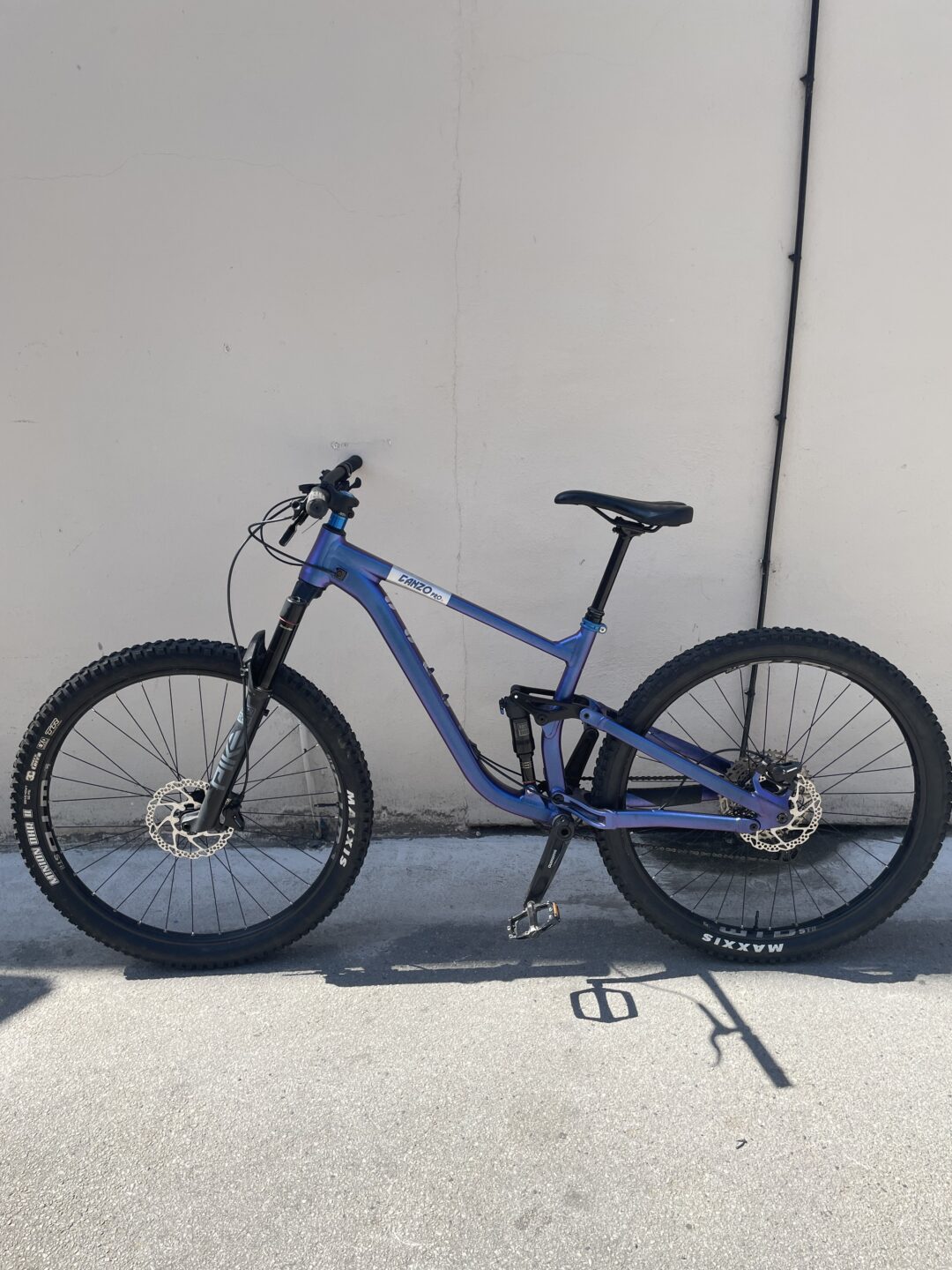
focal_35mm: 26
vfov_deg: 67.3
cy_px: 635
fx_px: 953
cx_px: 476
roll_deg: +1.1
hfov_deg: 53.1
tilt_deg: -19.7
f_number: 1.6
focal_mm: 4.2
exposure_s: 1/1435
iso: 32
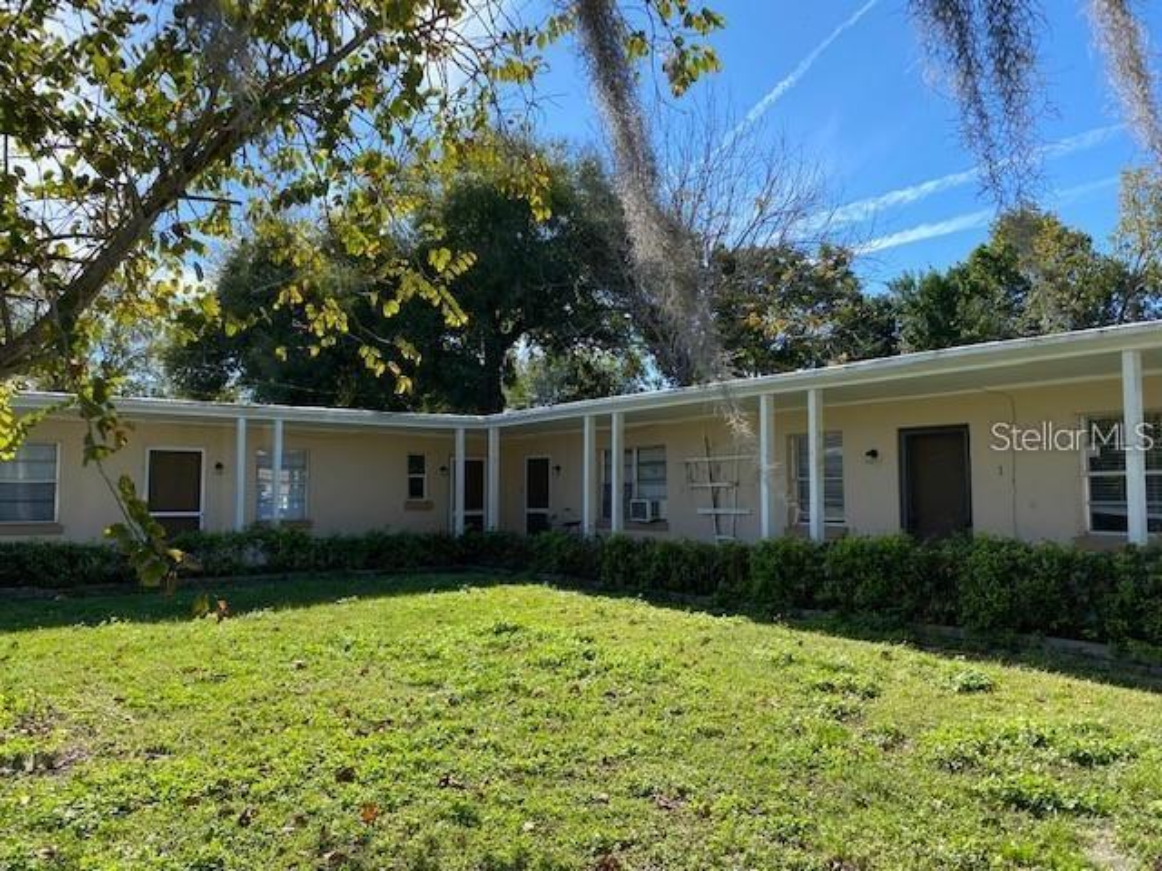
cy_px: 436
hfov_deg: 67.3
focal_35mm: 26
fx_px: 873
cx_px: 581
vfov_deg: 53.1
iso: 32
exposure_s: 1/1364
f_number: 1.8
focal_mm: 4.25
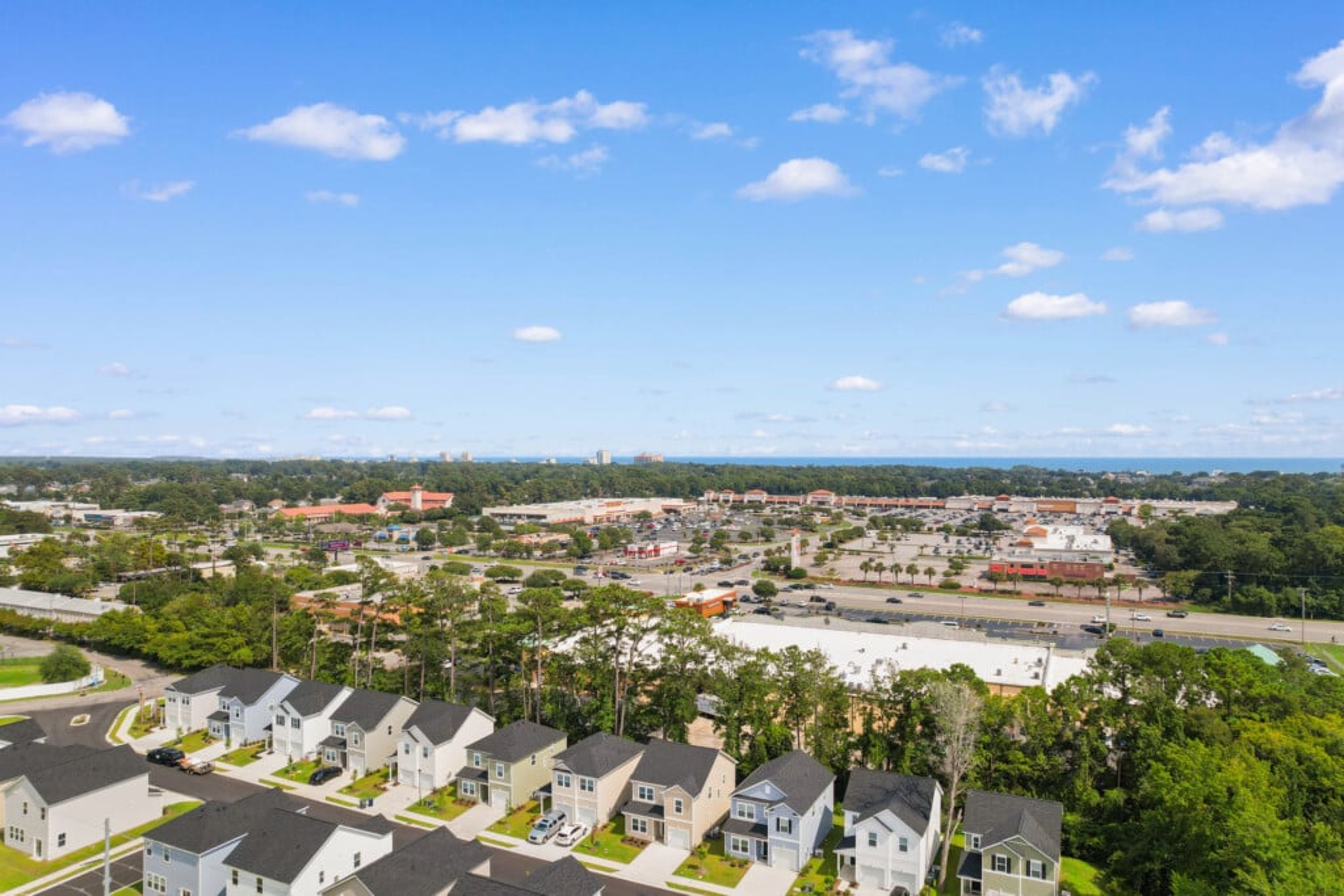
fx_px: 821
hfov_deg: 78.6
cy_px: 448
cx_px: 672
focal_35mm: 22
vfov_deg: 57.2
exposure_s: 1/400
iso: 100
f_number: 2.8
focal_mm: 8.38
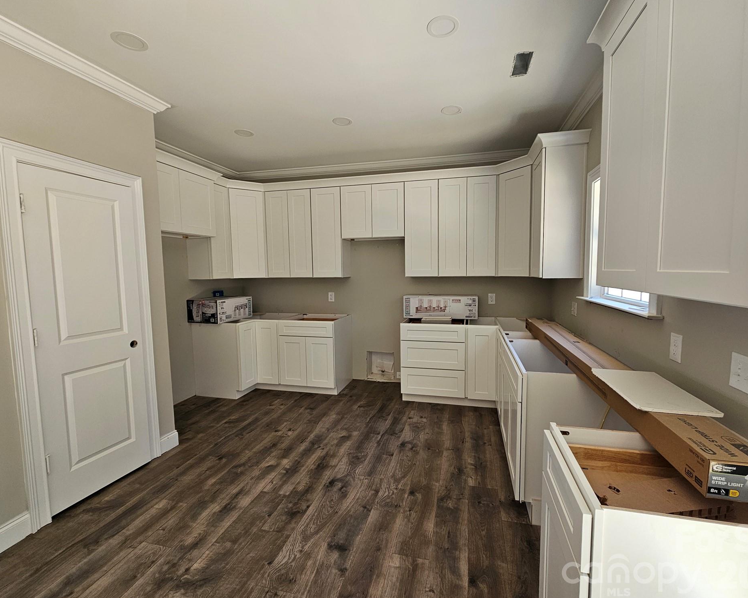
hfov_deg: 100.6
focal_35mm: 14
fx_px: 310
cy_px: 294
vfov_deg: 88.0
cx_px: 392
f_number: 2.2
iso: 64
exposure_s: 1/60
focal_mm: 2.2
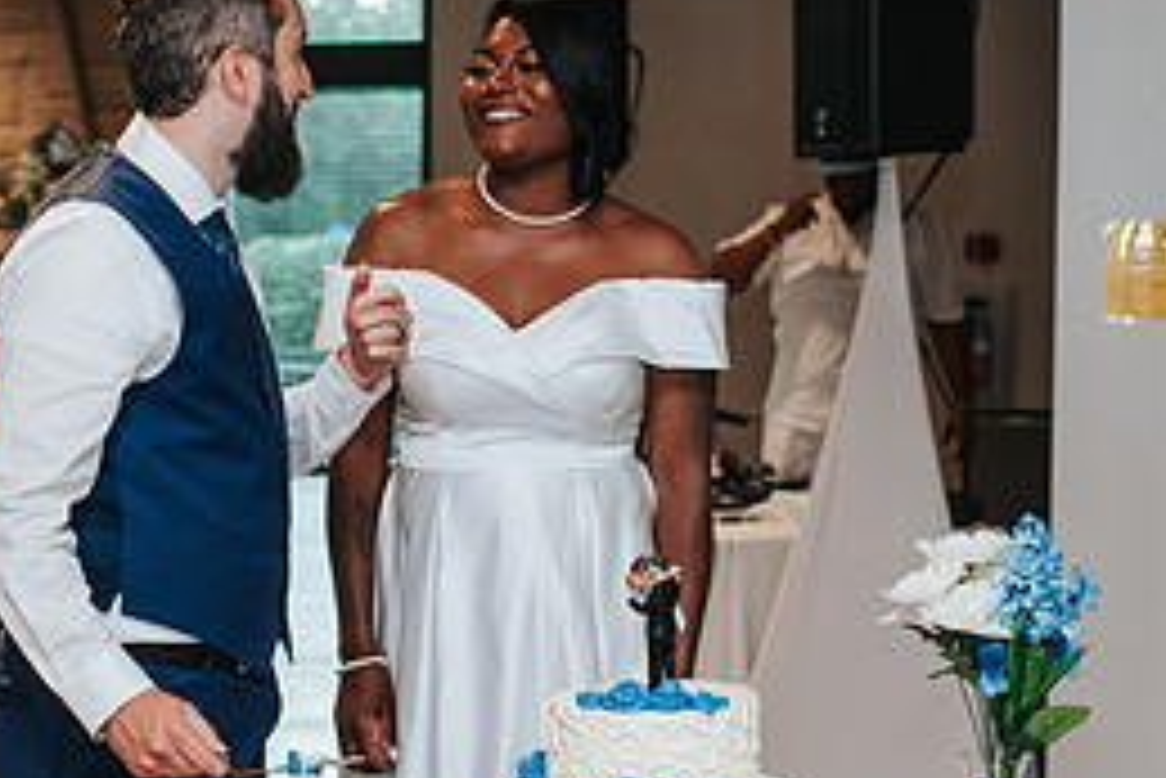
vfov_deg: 16.9
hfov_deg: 25.0
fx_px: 2625
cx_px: 468
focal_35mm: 81
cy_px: 416
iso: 560
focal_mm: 35
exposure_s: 1/160
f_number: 2.8
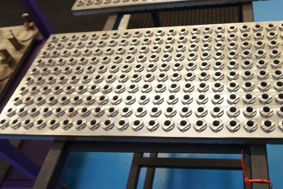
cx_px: 185
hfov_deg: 53.5
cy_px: 84
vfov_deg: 37.8
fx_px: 275
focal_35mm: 35
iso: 640
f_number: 4
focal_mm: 16
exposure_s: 1/60
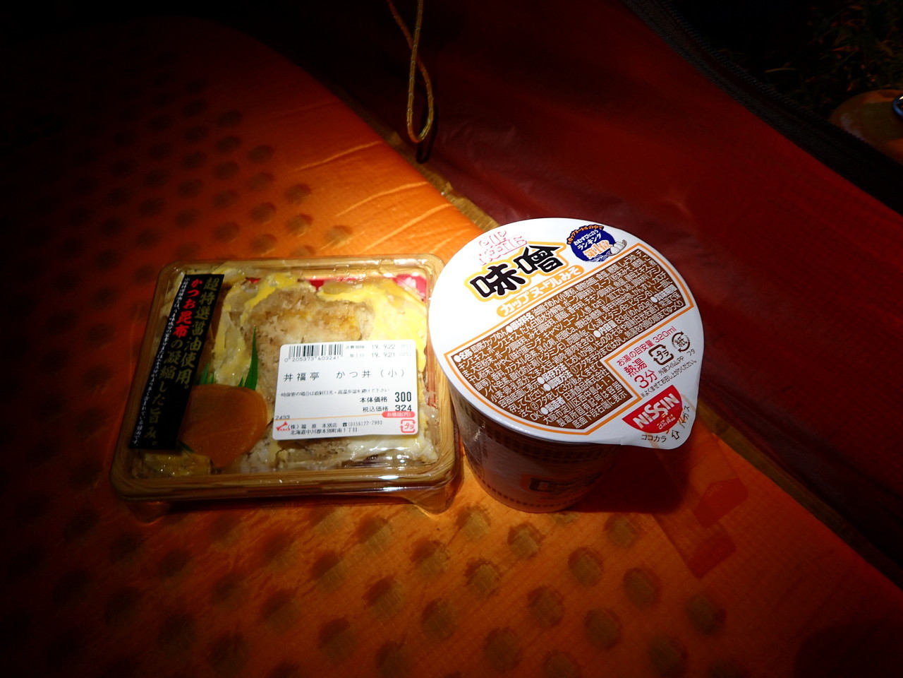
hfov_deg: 69.4
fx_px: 652
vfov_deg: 54.9
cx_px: 452
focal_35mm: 25
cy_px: 339
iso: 100
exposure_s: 1/40
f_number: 2
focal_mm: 4.5
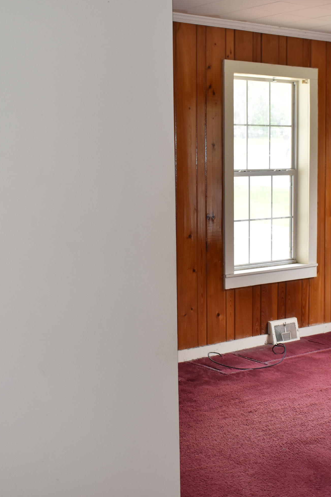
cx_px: 190
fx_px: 759
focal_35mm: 55
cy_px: 250
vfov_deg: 36.2
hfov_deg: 24.6
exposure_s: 1/125
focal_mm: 24
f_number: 5.6
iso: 800
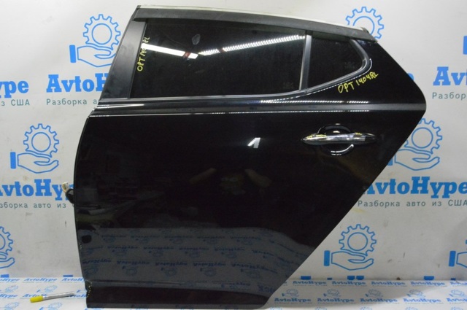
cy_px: 155
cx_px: 234
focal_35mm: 27
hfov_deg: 67.4
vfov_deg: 47.8
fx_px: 350
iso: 6400
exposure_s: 1/20
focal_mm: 18
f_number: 20
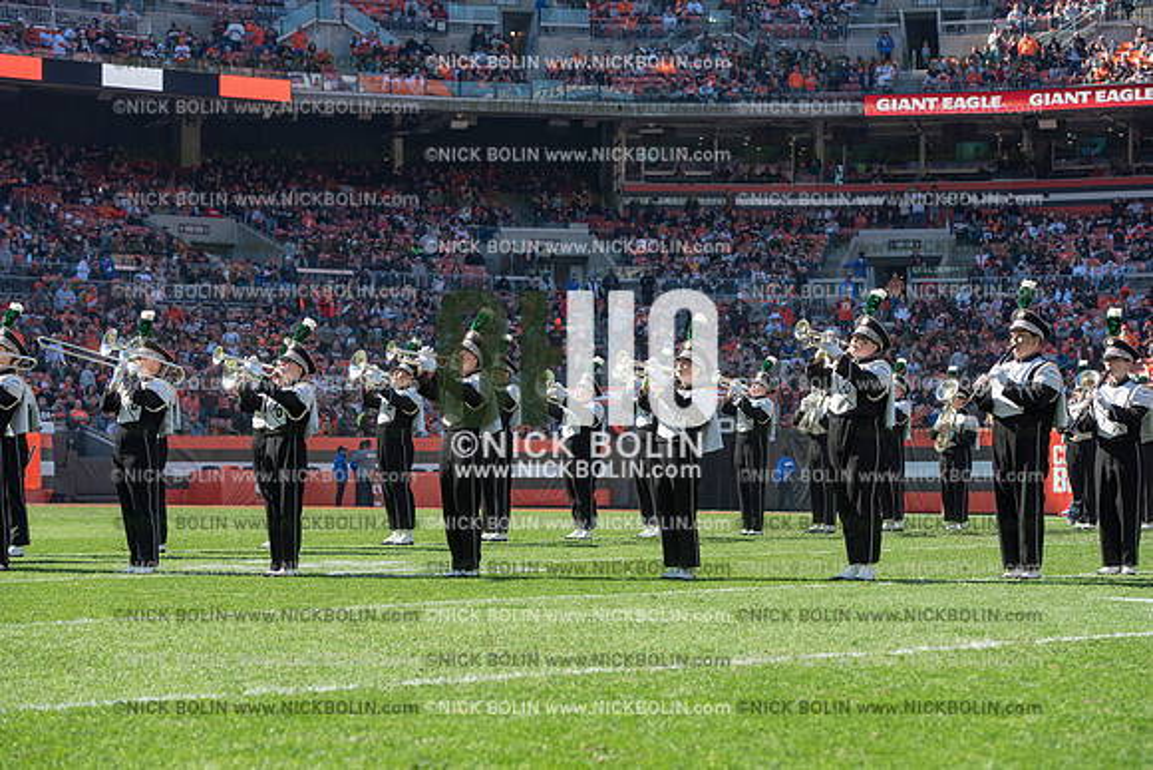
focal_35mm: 95
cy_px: 385
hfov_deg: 21.5
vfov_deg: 14.4
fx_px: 3043
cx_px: 576
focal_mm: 95
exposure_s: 1/2000
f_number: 5
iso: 400
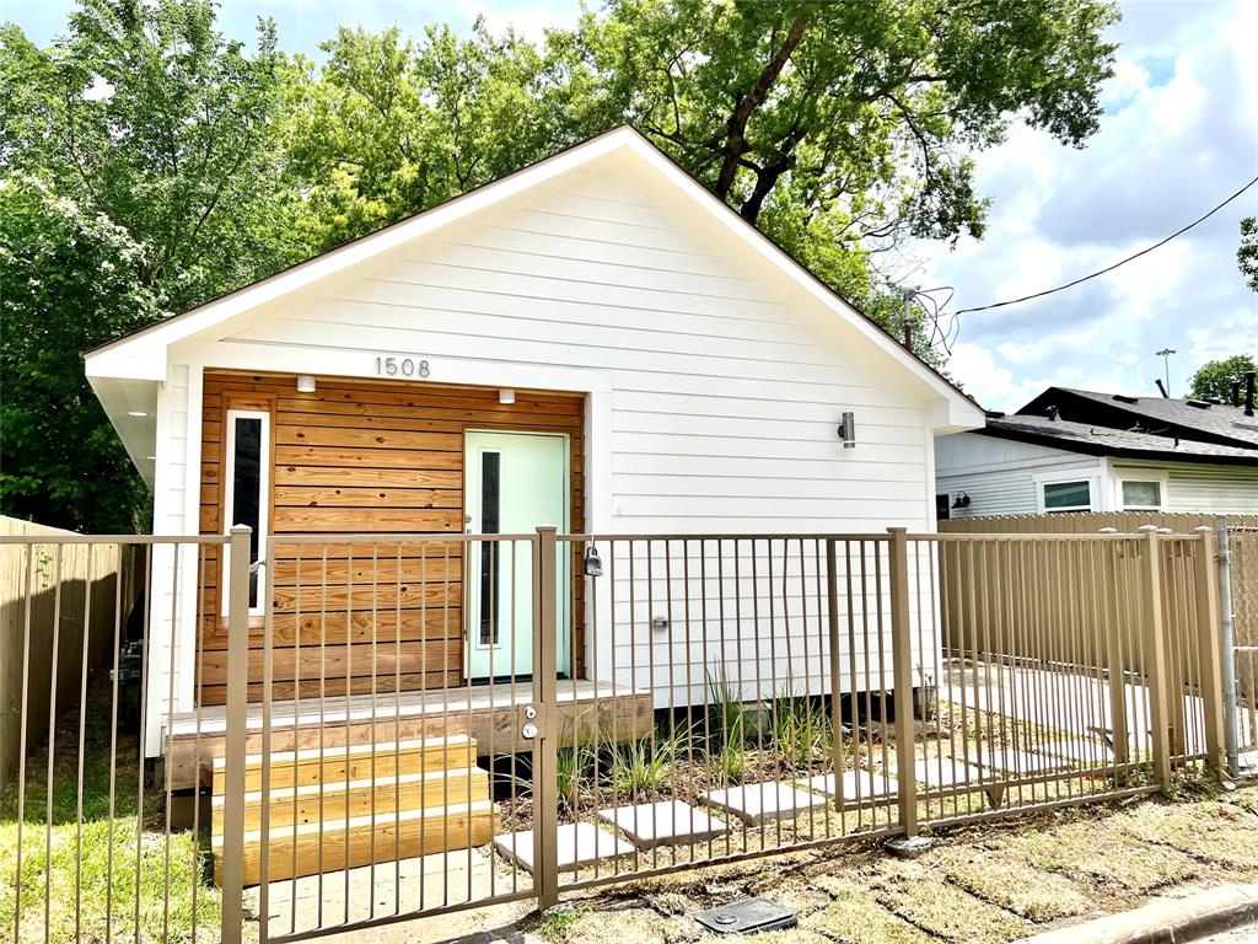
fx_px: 945
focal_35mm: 26
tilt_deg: +4.8
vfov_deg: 53.1
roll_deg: +0.7
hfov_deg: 67.3
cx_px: 629
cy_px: 472
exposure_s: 1/4274
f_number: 1.5
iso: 50
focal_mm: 5.7
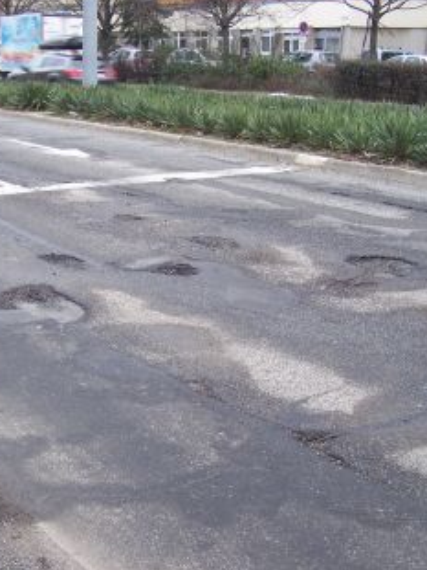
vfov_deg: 34.9
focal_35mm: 55
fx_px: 905
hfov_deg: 26.3
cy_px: 295
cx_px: 121
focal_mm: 6.3
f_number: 2.8
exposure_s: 1/40
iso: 64
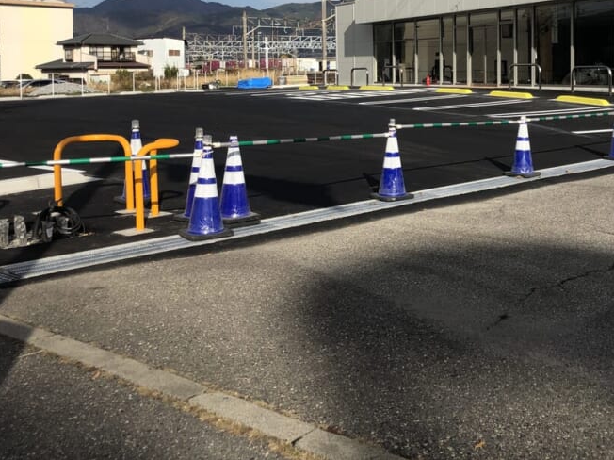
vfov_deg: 32.1
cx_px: 449
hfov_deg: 41.9
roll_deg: +0.8
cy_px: 99
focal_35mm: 44
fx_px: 780
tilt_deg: -0.7
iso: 25
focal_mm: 3.99
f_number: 1.8
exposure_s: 1/2825
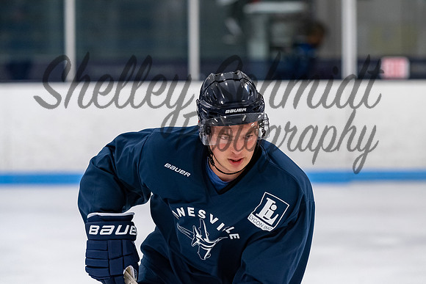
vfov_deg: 6.4
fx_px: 2535
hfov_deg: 9.6
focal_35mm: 214
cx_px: 213
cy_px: 142
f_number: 3.2
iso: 2000
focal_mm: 135
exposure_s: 1/800
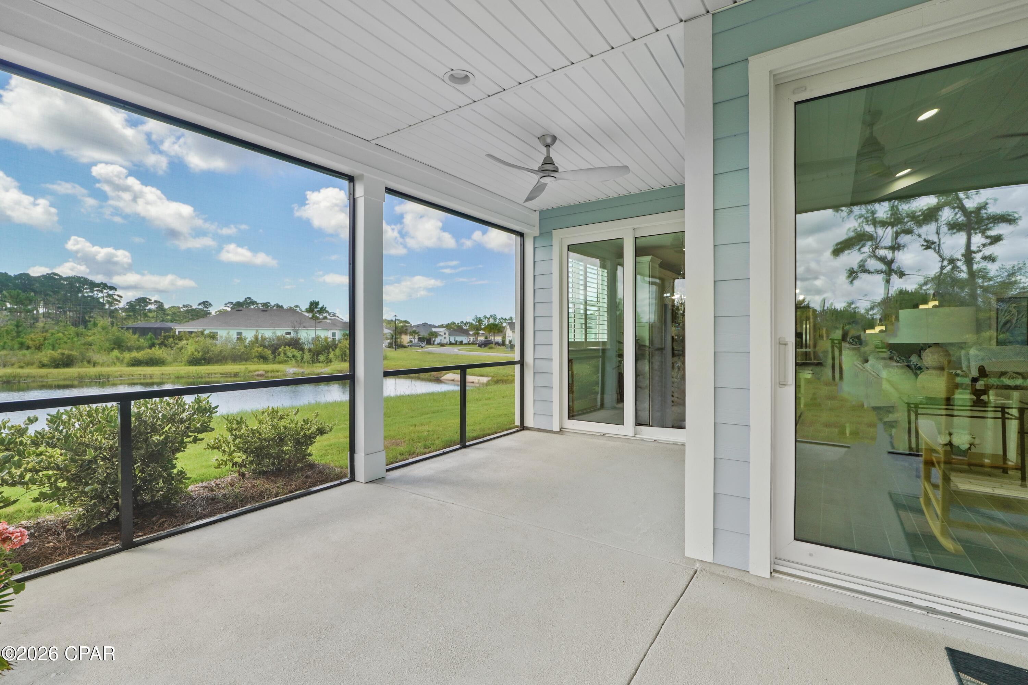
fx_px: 428
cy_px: 342
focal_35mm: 15
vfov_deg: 77.3
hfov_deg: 100.4
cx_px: 514
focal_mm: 10
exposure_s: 1/80
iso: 100
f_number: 6.3
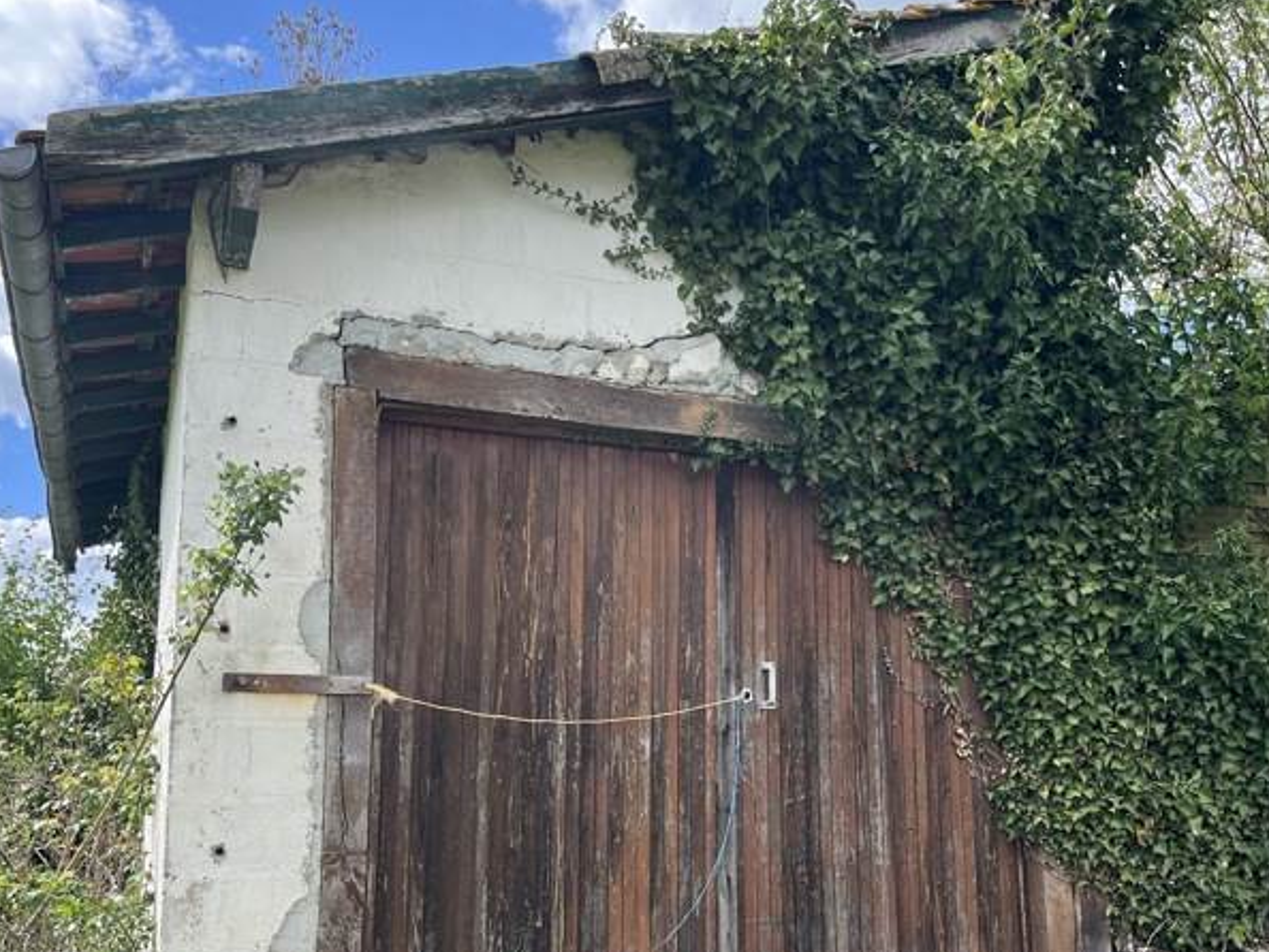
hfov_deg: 52.6
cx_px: 664
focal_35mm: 35
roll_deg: +0.6
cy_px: 566
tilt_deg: +10.5
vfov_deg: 40.6
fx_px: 1284
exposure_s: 1/1372
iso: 50
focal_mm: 5.1
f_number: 1.6
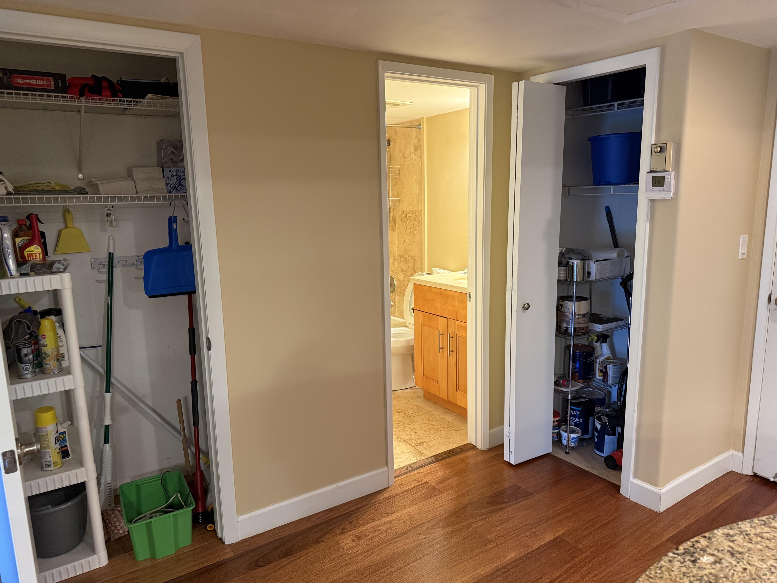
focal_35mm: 24
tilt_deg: -10.0
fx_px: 539
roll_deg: +1.3
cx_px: 388
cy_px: 292
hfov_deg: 71.6
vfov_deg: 56.8
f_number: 1.78
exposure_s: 1/60
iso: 400
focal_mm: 6.76
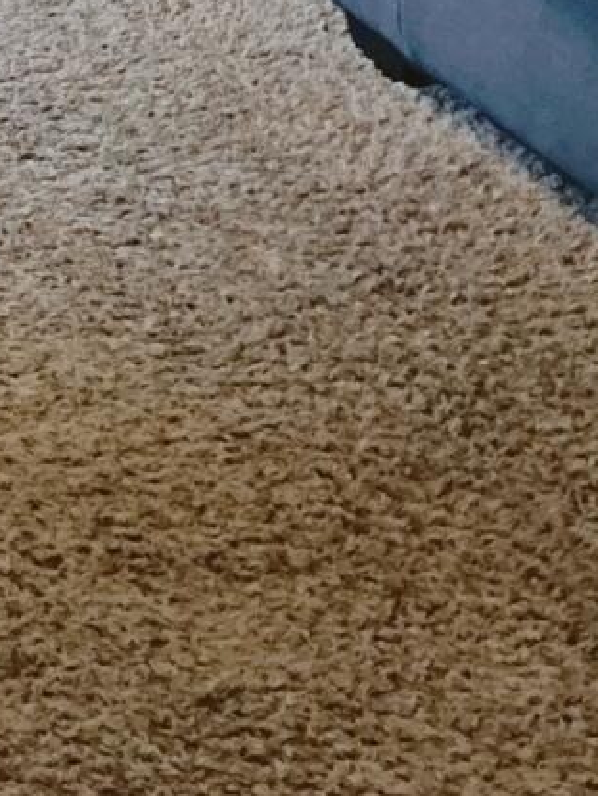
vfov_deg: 13.4
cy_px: -549
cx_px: -576
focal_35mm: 135
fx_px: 3105
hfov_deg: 10.2
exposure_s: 1/60
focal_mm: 4.26
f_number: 1.8
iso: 800
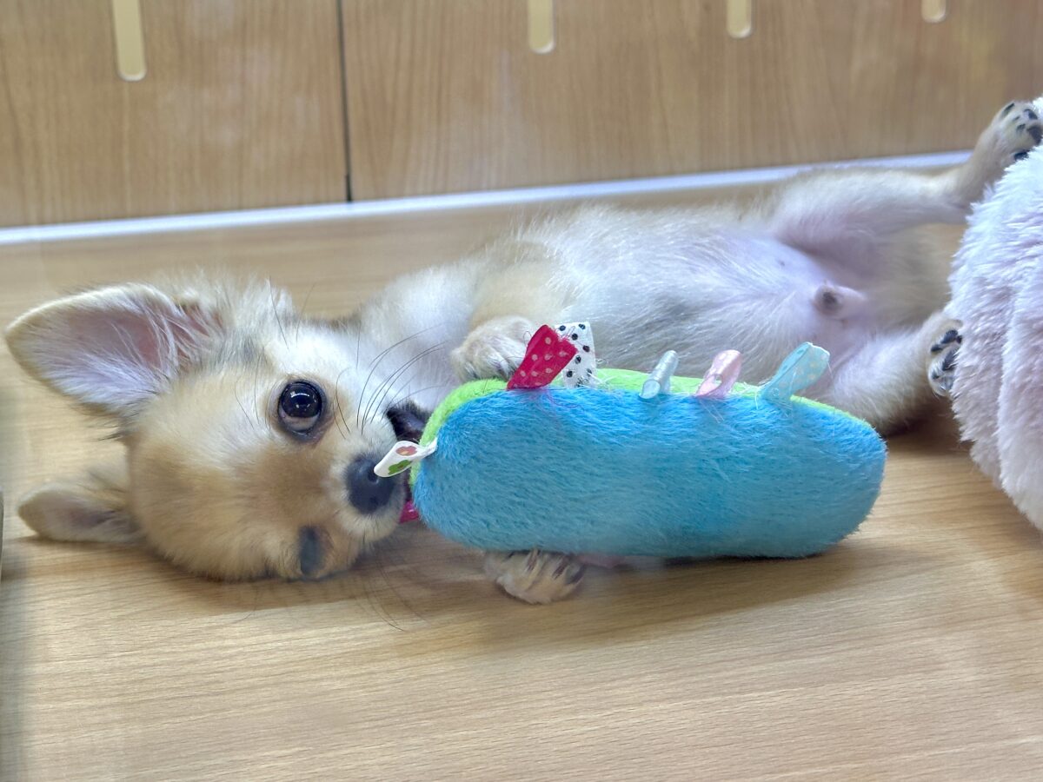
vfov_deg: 30.3
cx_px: 522
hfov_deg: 39.7
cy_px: 391
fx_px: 1446
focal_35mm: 48
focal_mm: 6.86
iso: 64
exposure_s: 1/176
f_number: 1.78
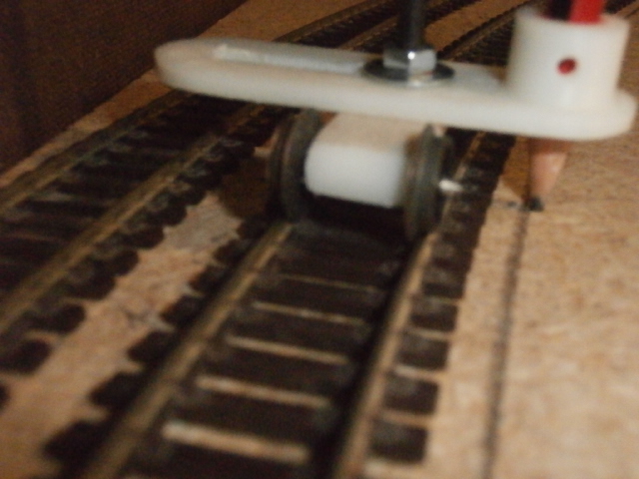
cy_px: 240
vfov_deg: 37.7
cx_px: 320
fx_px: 701
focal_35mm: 38
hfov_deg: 49.0
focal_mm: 6.67
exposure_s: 1/40
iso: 1600
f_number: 3.9
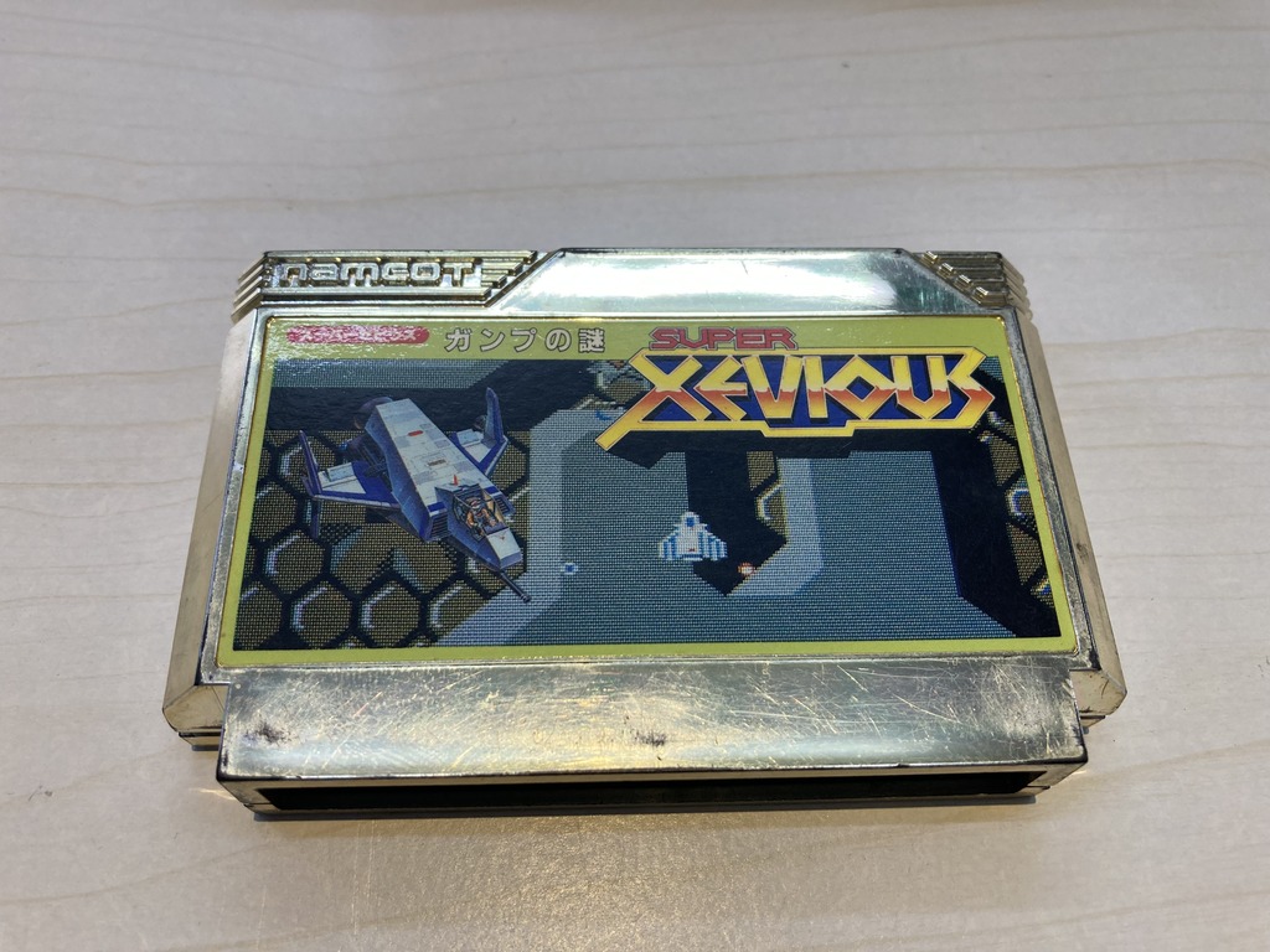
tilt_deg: -61.3
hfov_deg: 63.4
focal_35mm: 28
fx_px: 1027
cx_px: 635
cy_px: 476
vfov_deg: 49.7
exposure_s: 1/120
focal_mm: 3.99
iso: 64
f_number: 1.8
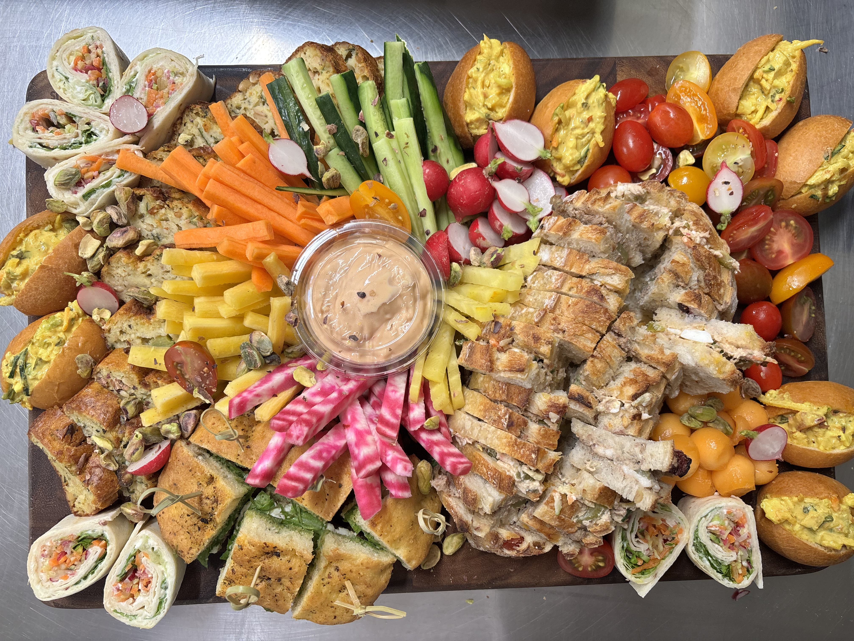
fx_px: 641
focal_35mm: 26
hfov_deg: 67.3
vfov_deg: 53.1
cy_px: 320
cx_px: 427
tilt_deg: -86.9
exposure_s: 1/50
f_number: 1.6
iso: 80
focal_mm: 5.96
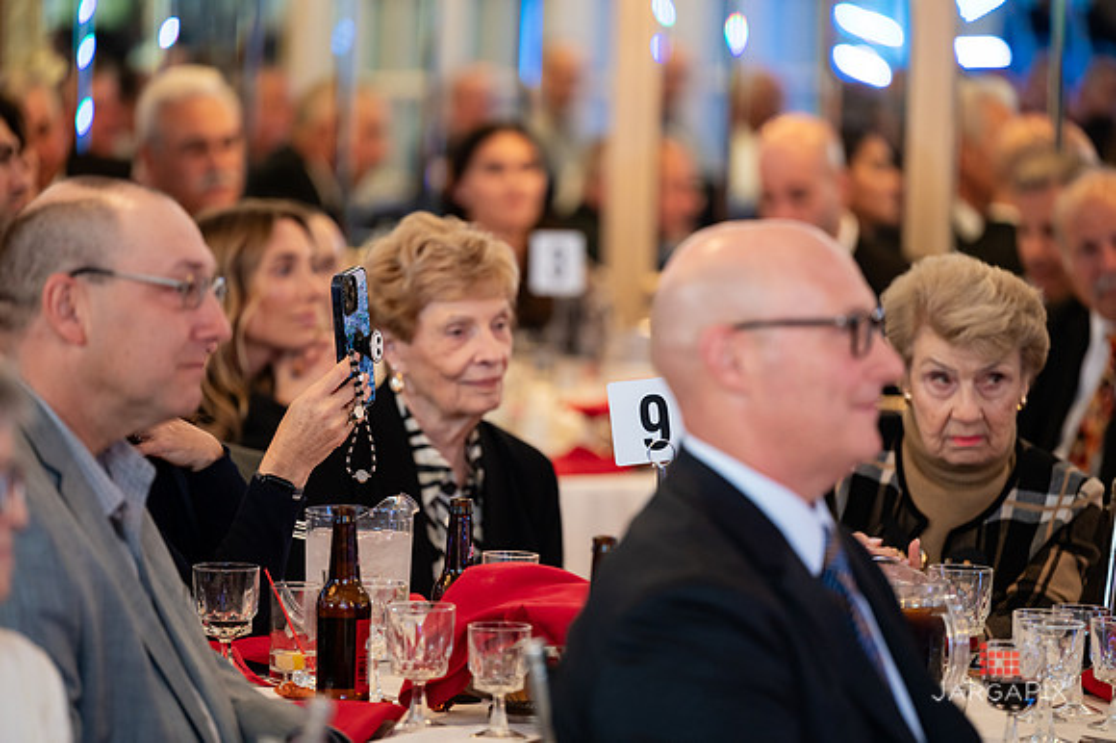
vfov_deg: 6.9
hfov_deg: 10.3
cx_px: 558
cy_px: 372
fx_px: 6196
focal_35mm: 200
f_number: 3.2
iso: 1250
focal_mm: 200
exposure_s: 1/125
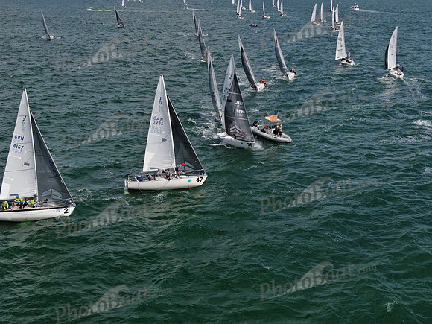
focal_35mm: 48
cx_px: 216
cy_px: 162
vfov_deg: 30.3
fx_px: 599
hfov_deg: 39.7
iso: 100
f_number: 3.8
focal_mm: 8.6
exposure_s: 1/1250
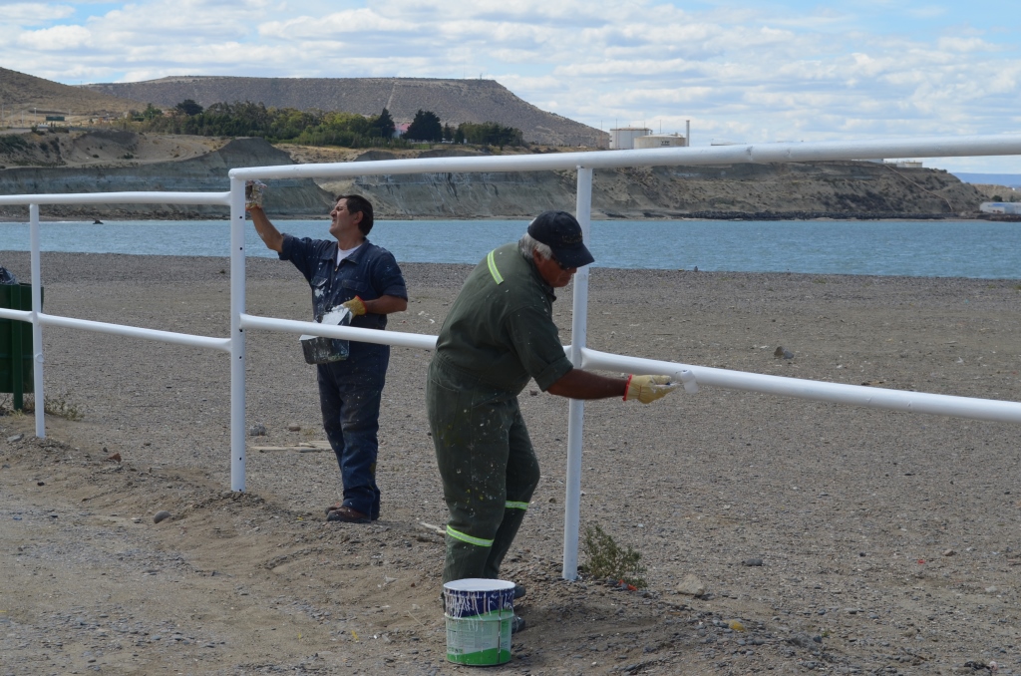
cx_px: 510
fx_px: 2335
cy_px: 338
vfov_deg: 16.5
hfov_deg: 24.7
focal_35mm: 82
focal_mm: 55
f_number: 8
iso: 100
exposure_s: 1/250
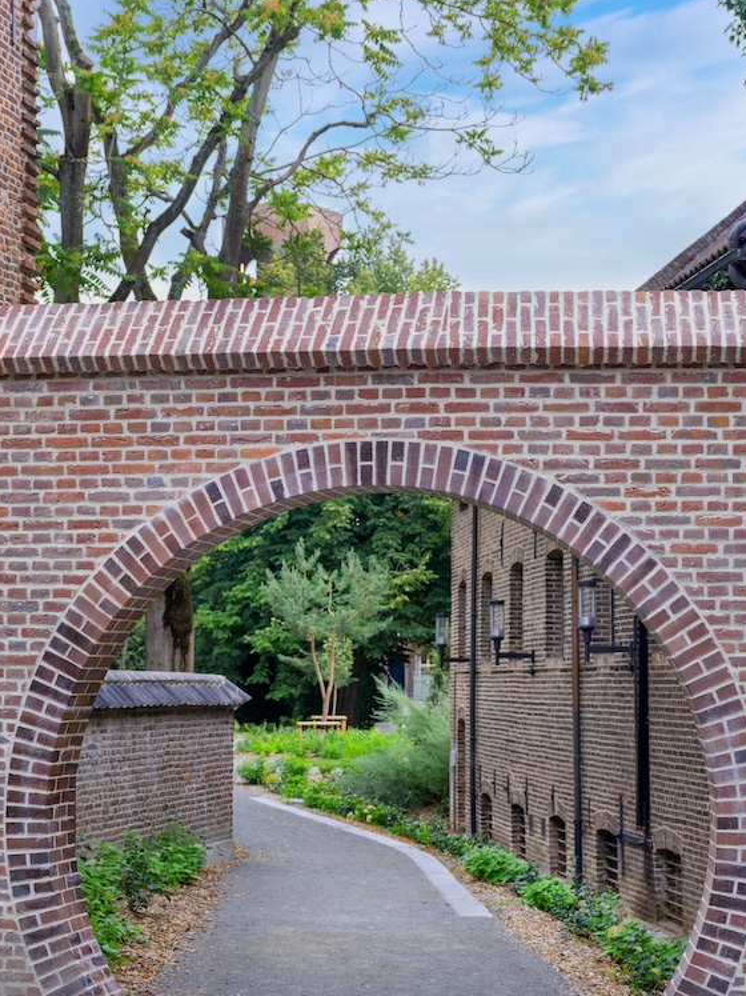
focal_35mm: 69
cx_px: 392
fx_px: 1983
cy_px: 404
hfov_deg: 21.3
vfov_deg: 28.1
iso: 320
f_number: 6.4
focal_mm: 59.6
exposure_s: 1/125
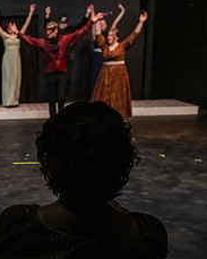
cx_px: -31
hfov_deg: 24.5
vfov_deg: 32.6
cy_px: 180
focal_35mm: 57
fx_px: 437
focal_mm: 24
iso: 6400
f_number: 3.5
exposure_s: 1/200
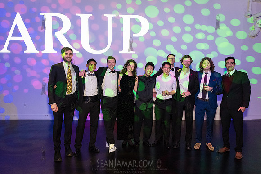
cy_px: 87
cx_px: 136
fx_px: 187
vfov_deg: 49.9
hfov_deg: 69.7
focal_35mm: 26
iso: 8000
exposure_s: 1/160
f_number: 3.5
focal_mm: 24
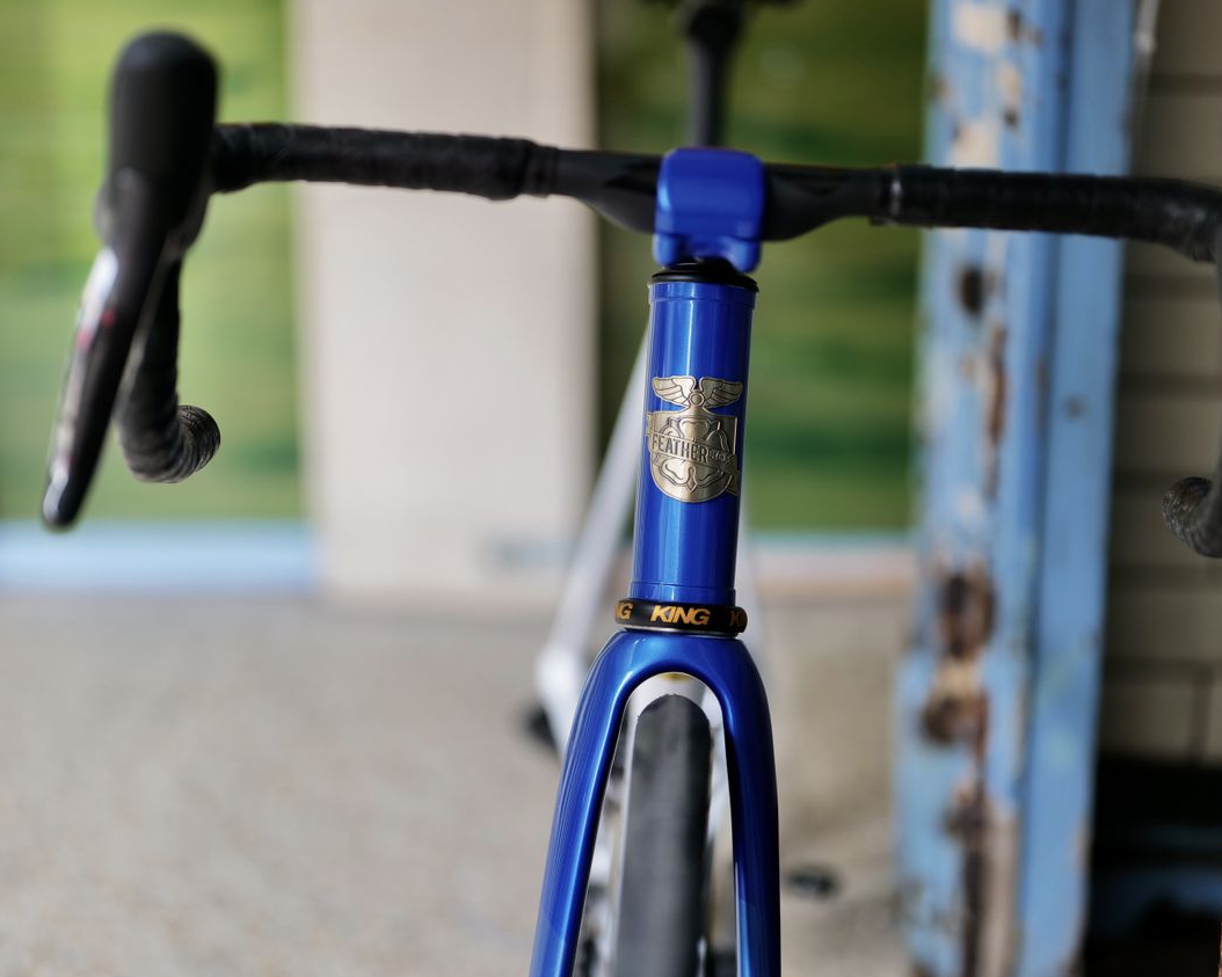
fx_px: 2061
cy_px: 487
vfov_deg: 26.7
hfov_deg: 33.0
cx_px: 605
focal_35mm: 57
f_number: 1.4
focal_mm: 50
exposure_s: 1/125
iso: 200
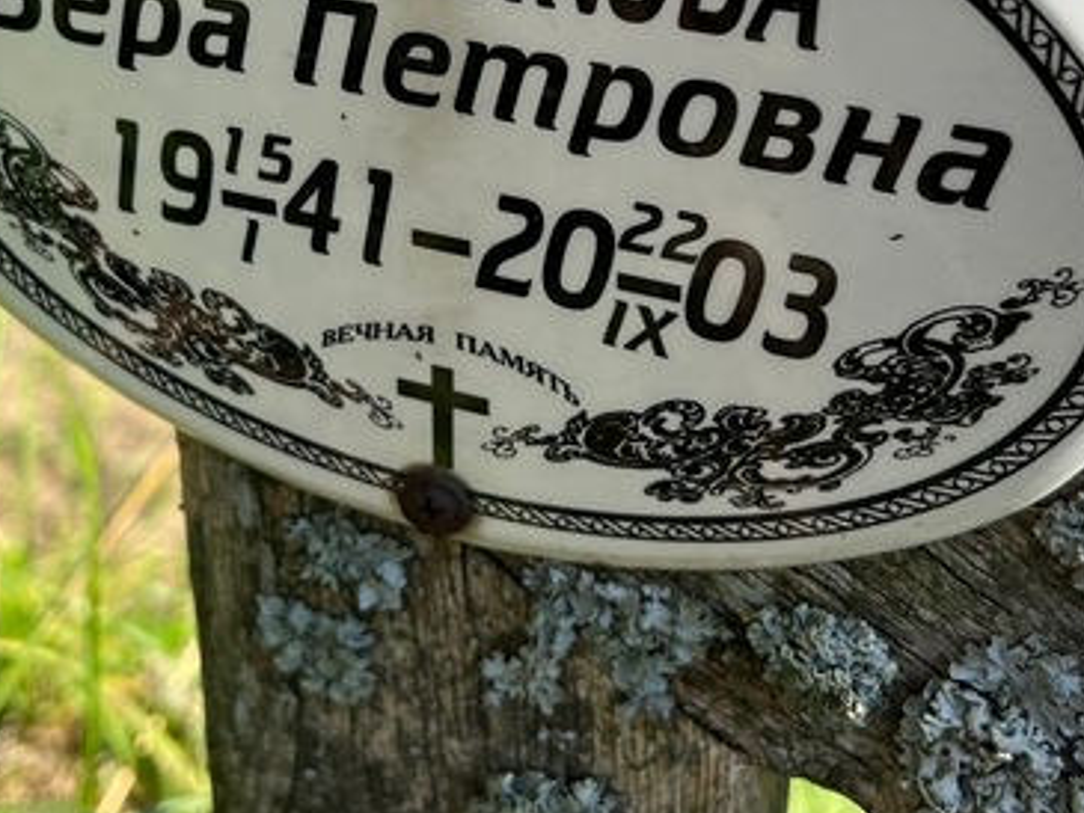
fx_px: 1786
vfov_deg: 25.2
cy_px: 148
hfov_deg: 33.6
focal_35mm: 57
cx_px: 407
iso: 50
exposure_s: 1/1449
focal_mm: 5.7
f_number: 1.5
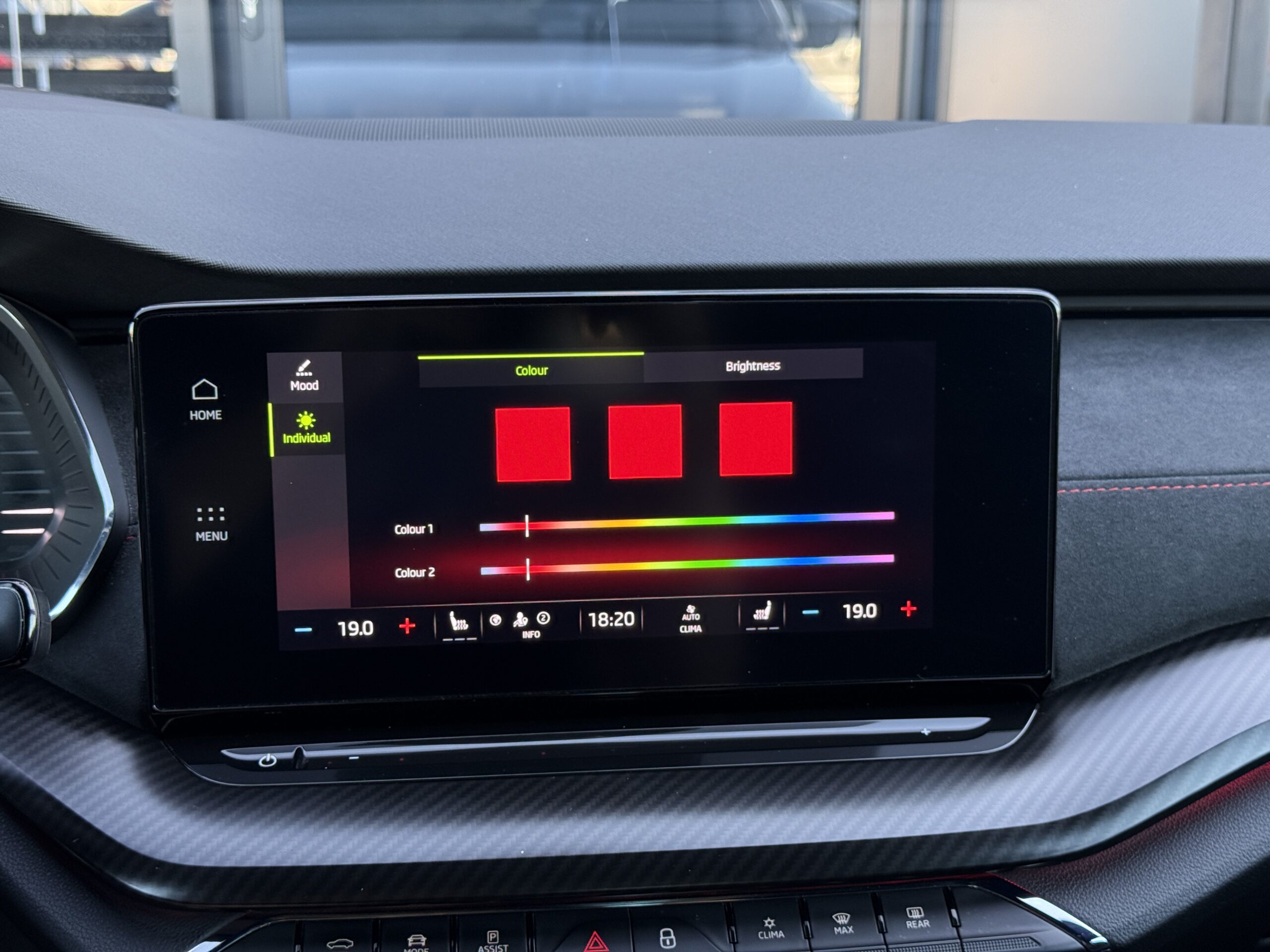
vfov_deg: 30.3
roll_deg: -0.2
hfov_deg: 39.7
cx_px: 635
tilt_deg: -14.5
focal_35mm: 48
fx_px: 1761
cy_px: 476
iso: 100
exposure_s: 1/68
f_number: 1.78
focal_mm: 6.76
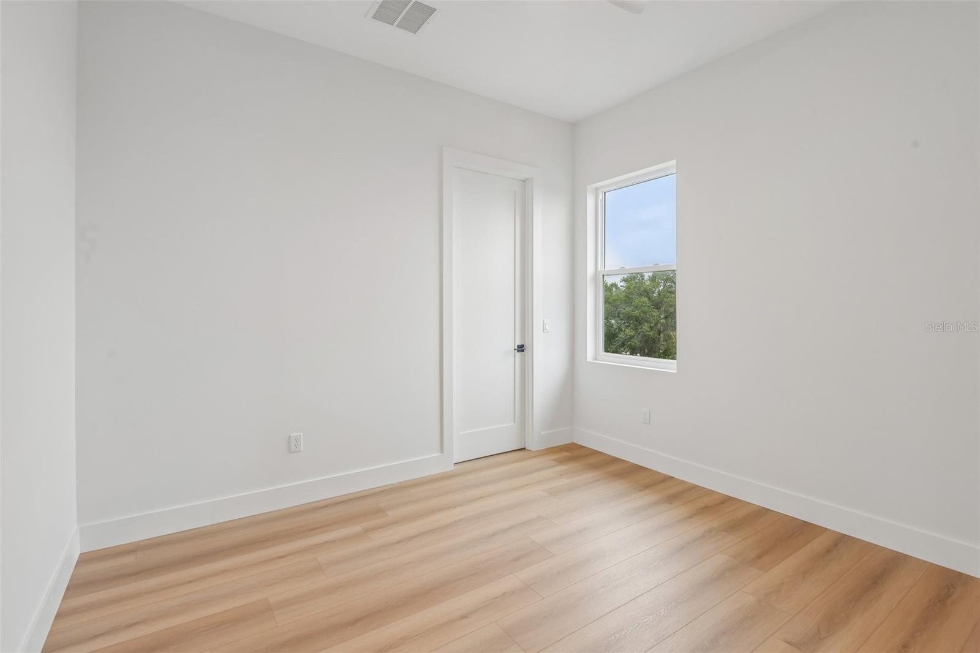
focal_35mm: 16
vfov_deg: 73.7
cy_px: 326
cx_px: 490
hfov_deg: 96.7
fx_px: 435
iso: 400
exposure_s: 1/30
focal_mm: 16
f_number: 8
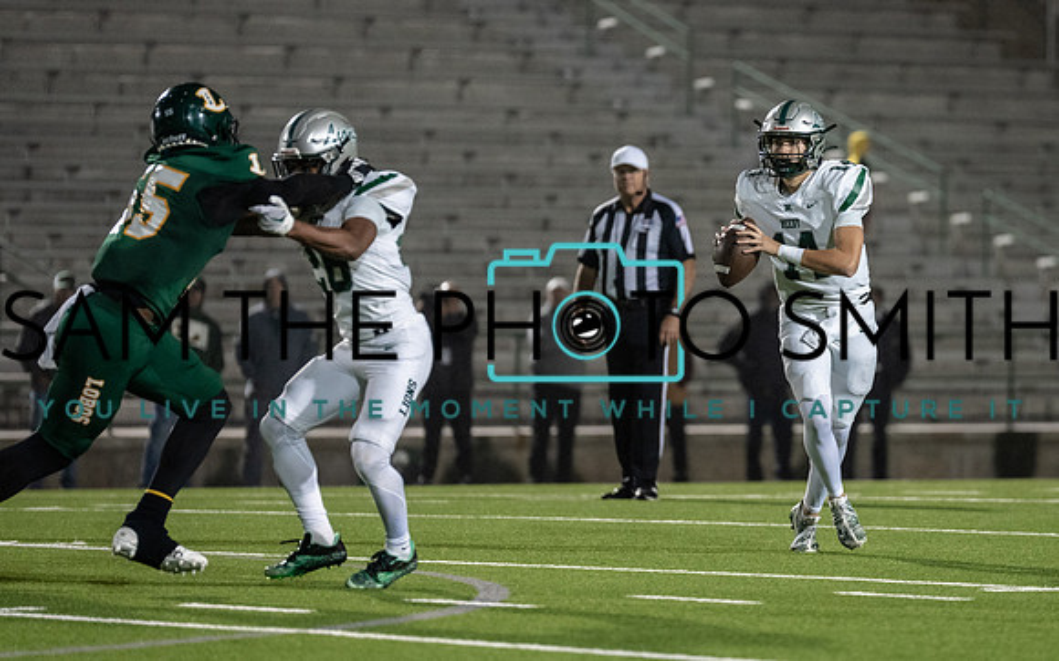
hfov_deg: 7.2
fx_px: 8399
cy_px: 311
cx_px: 747
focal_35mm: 291
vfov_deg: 4.5
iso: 3200
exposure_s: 1/1250
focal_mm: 200
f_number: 2.8
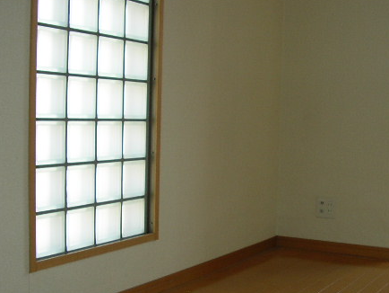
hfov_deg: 34.3
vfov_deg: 26.1
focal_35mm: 56
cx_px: 213
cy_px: 159
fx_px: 630
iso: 50
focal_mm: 5.8
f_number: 2.9
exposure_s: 1/71.5
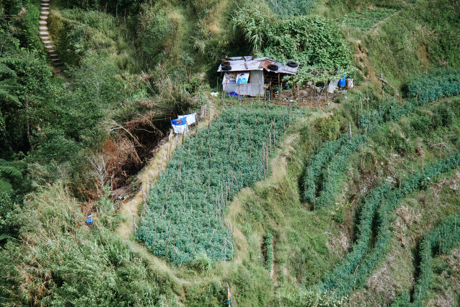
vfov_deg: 4.8
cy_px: 154
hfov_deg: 7.2
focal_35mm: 288
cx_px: 230
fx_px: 3680
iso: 640
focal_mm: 192
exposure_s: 1/1250
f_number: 6.3
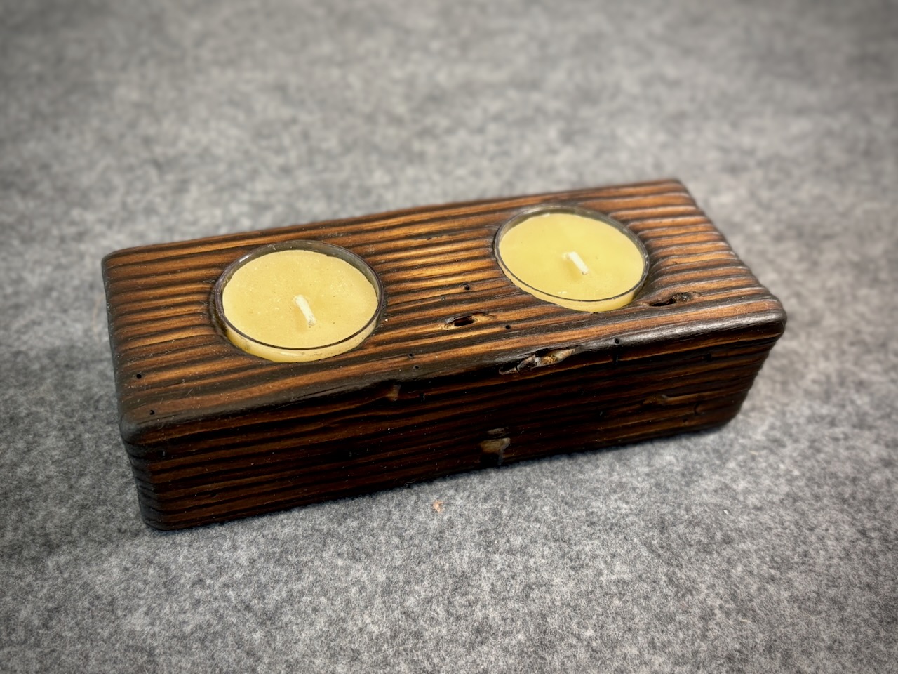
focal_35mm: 26
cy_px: 337
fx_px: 674
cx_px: 449
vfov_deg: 53.1
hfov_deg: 67.3
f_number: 1.6
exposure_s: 1/60
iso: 125
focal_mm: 5.96
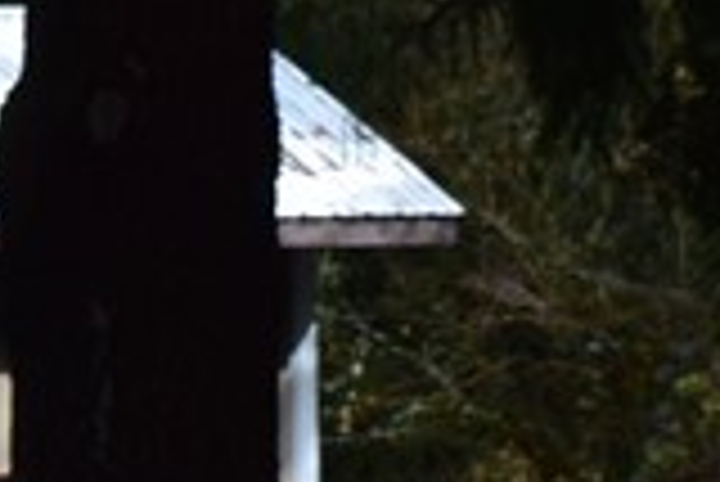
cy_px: 1158
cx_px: -1184
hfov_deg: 3.6
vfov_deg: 2.5
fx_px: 11178
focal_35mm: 558
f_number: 10
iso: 400
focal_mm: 55
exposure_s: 1/250
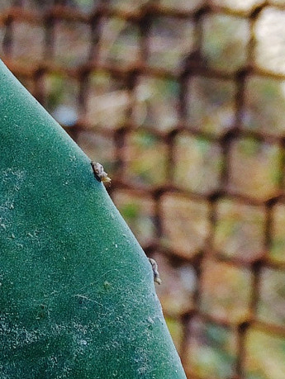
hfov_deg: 14.1
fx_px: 1107
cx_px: -86
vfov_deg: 19.2
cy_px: 310
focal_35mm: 101
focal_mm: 4.15
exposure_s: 1/173
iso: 32
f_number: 2.2
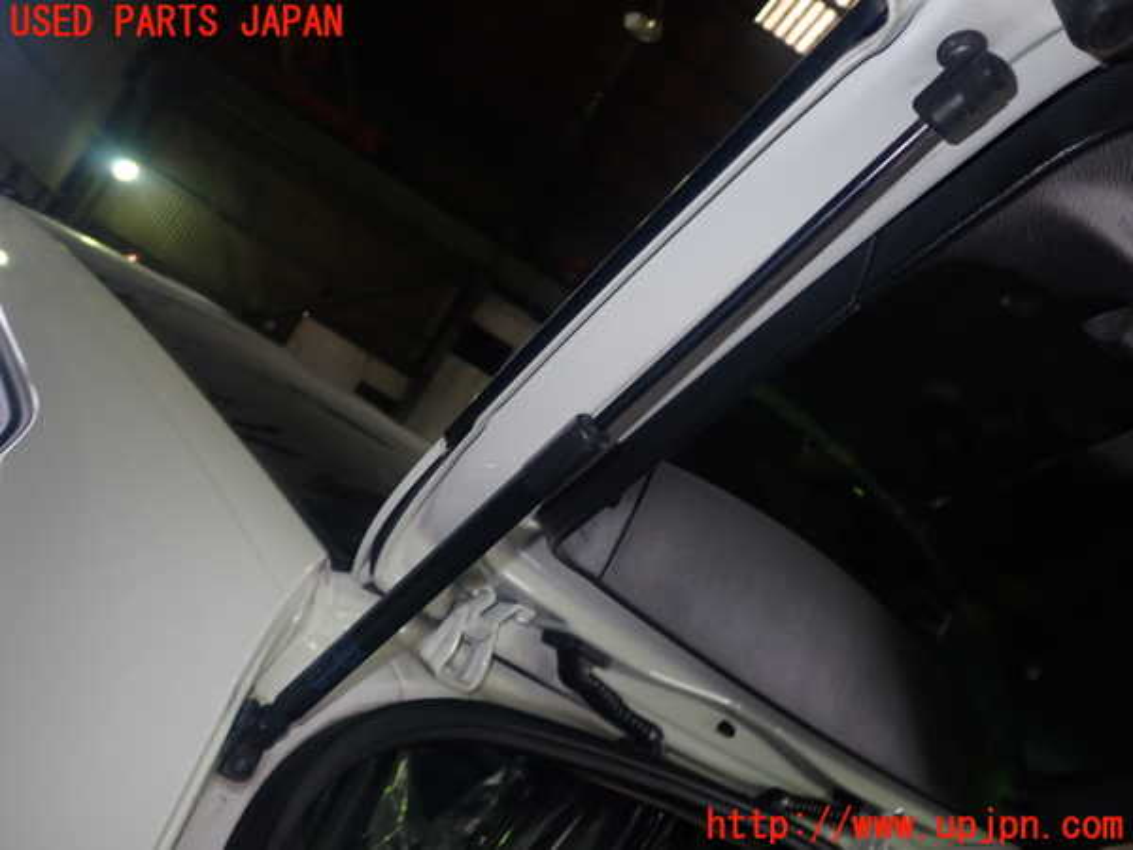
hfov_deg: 60.0
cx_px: 566
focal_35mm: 30
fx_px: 982
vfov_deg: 46.8
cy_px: 425
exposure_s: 1/30
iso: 250
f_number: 6.3
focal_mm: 5.4
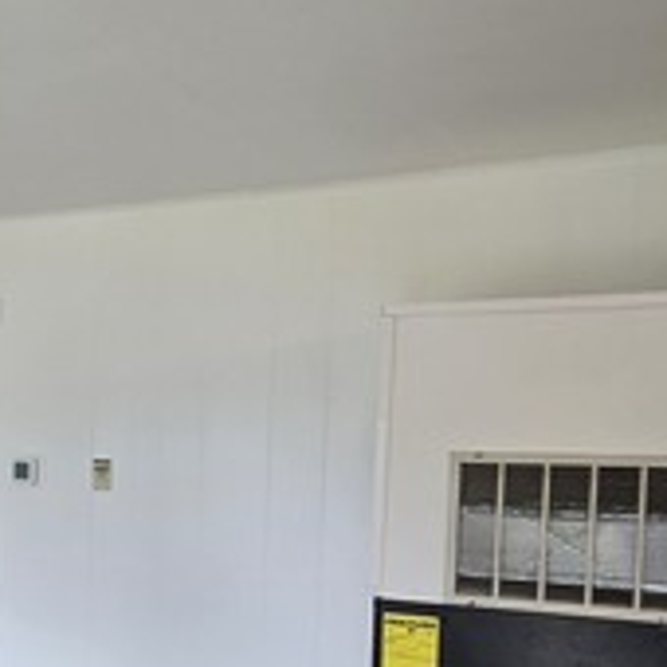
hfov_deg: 33.7
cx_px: -26
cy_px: 498
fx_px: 981
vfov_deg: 36.7
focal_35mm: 45
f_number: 2.2
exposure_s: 1/60
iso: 64
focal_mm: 2.2
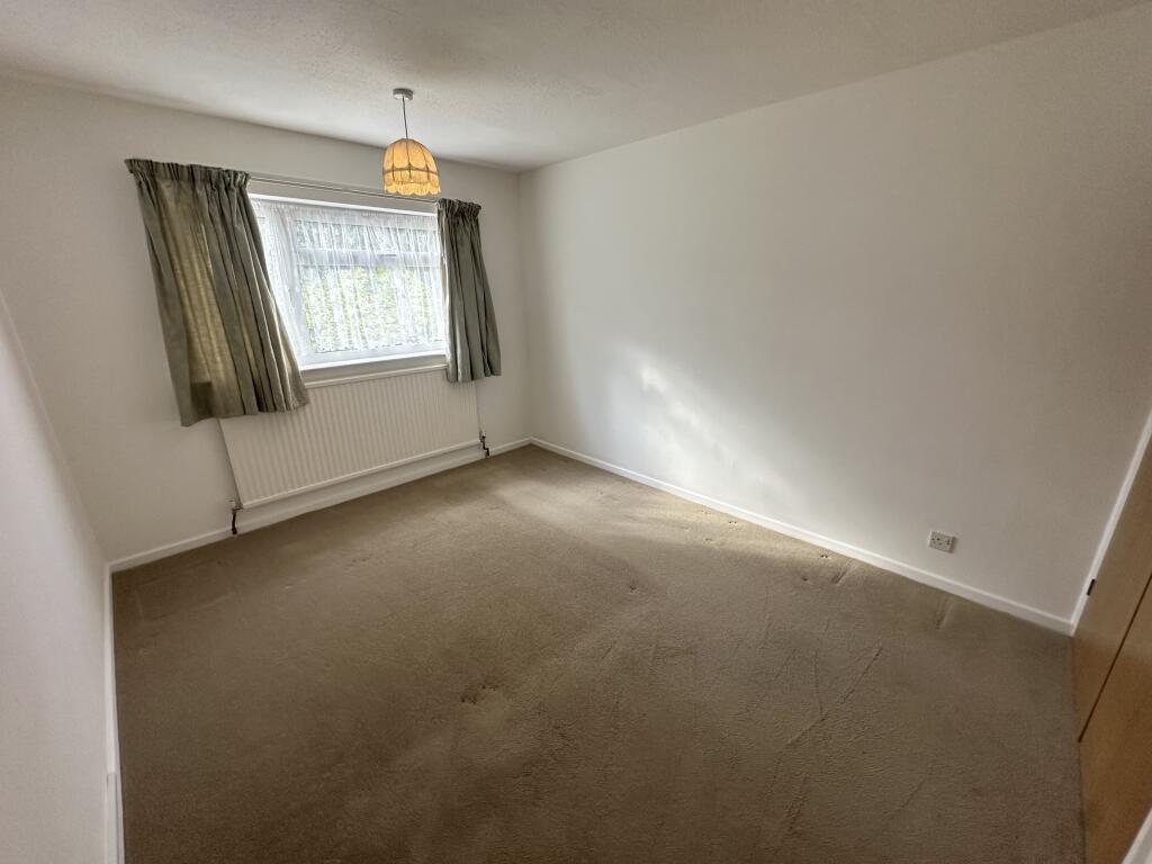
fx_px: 466
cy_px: 432
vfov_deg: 85.7
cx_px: 576
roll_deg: +0.6
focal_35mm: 14
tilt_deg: -17.3
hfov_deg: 102.1
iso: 125
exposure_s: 1/100
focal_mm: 2.22
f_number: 2.2
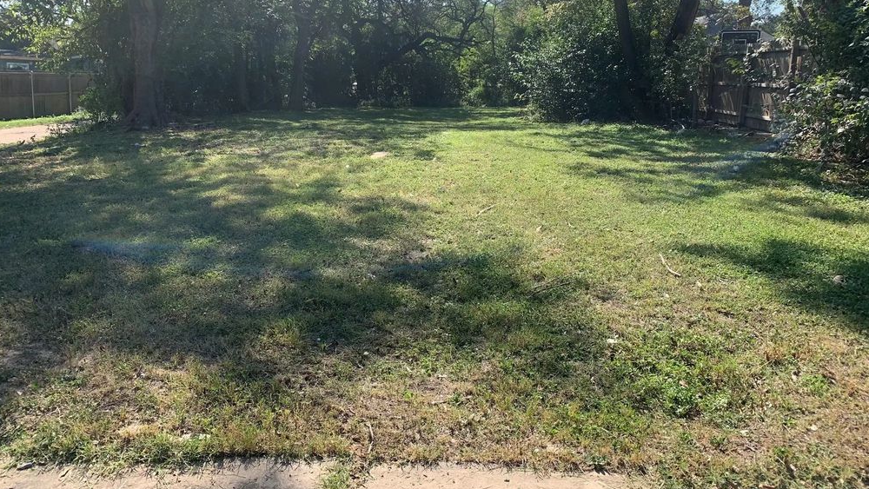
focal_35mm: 29
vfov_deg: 39.9
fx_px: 668
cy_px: 179
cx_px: 427
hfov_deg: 66.0
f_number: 1.8
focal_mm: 4.25
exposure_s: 1/954
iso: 25
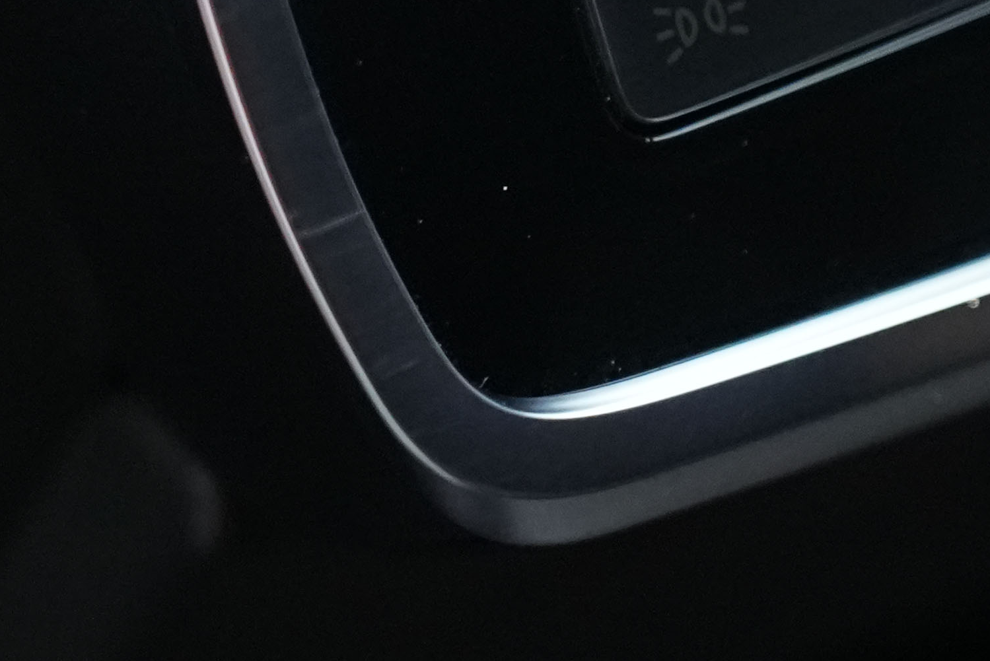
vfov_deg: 4.6
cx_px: 950
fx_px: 8171
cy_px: -141
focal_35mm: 297
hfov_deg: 6.9
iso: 12800
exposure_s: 1/125
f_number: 4
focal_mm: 105
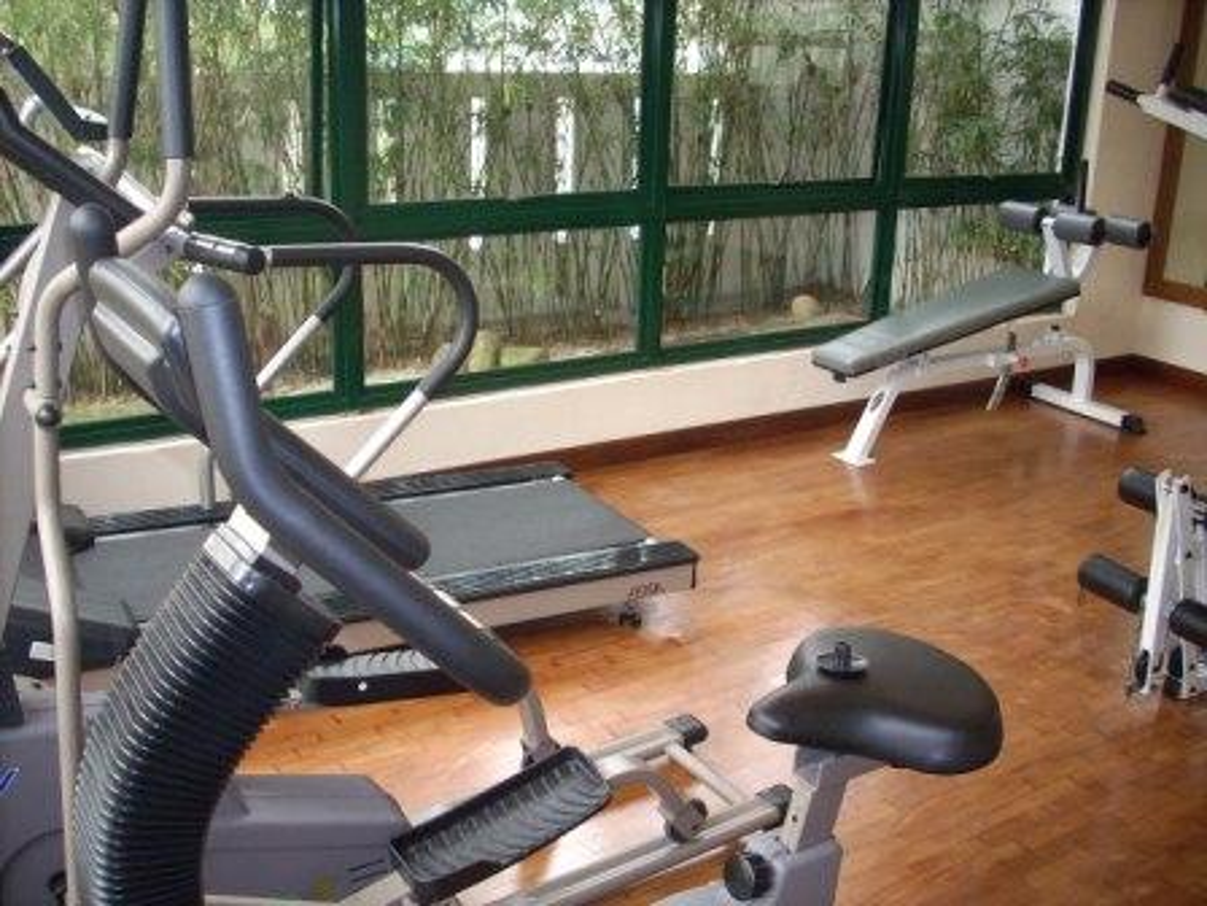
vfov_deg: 38.7
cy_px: 453
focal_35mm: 37
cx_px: 604
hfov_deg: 50.1
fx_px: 1290
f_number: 2.8
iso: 259
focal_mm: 6.2
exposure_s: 1/30
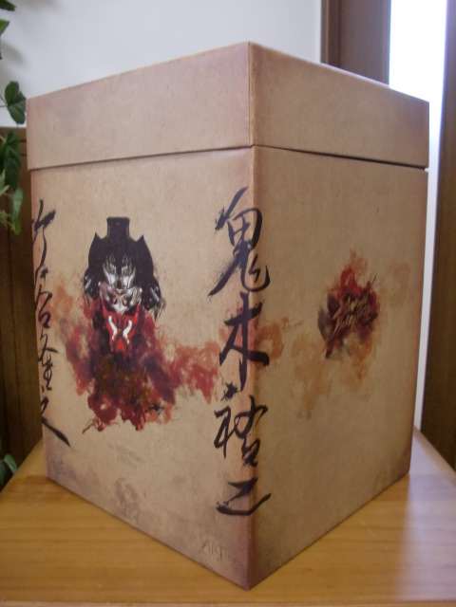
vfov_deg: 51.4
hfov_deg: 39.7
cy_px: 304
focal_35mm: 36
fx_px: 632
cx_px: 228
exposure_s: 1/30
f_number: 2.8
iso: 400
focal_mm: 6.3
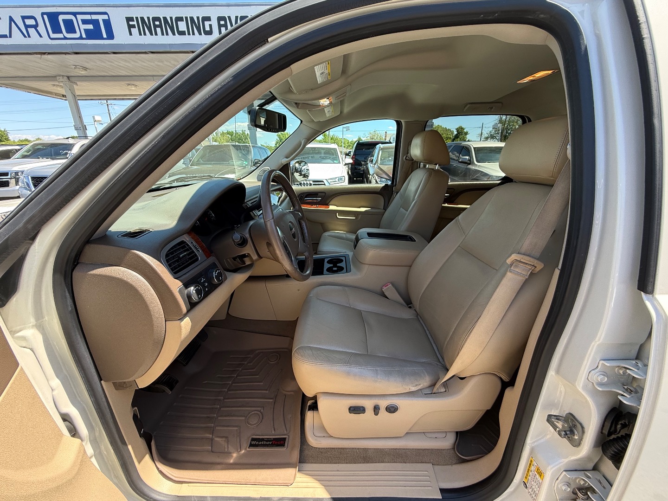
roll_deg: +0.1
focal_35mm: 14
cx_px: 334
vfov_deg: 85.7
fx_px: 270
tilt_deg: -18.3
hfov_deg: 102.1
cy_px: 250
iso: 64
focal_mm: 2.22
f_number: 2.2
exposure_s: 1/216
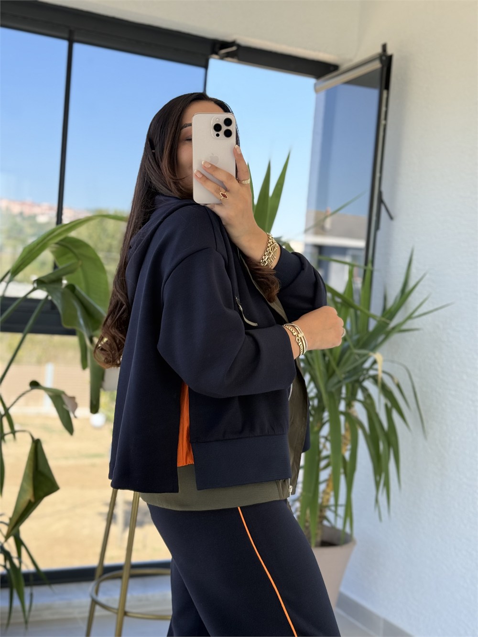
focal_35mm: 48
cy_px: 318
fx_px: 884
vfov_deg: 39.7
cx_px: 239
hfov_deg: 30.3
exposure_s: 1/636
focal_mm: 6.76
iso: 64
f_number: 1.78
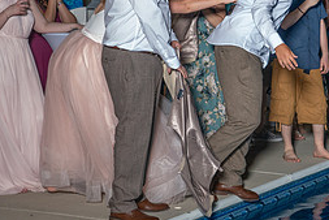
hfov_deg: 17.4
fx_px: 1070
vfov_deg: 11.7
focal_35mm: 117
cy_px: 64
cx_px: 231
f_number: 2.8
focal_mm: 35
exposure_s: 1/125
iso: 2000
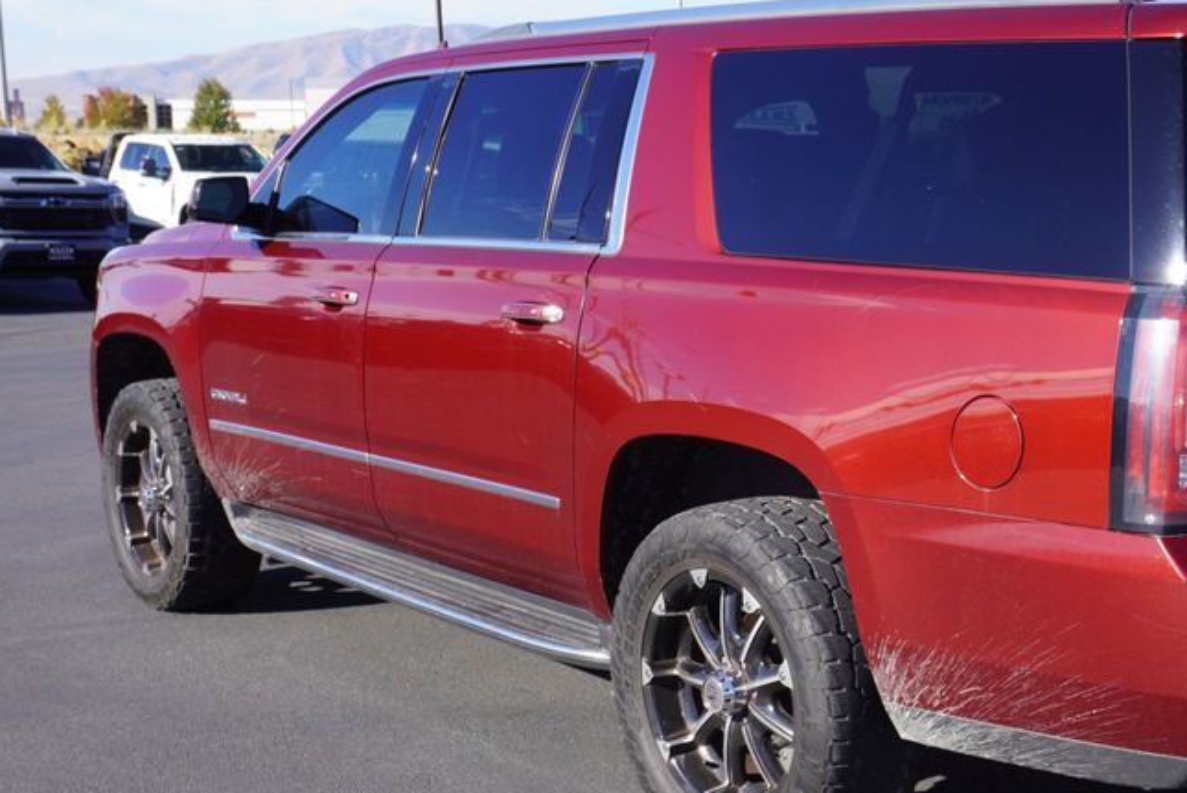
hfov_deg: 35.7
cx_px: 863
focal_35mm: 55
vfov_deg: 24.7
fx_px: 1808
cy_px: 478
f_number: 9
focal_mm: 23
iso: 100
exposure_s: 1/125
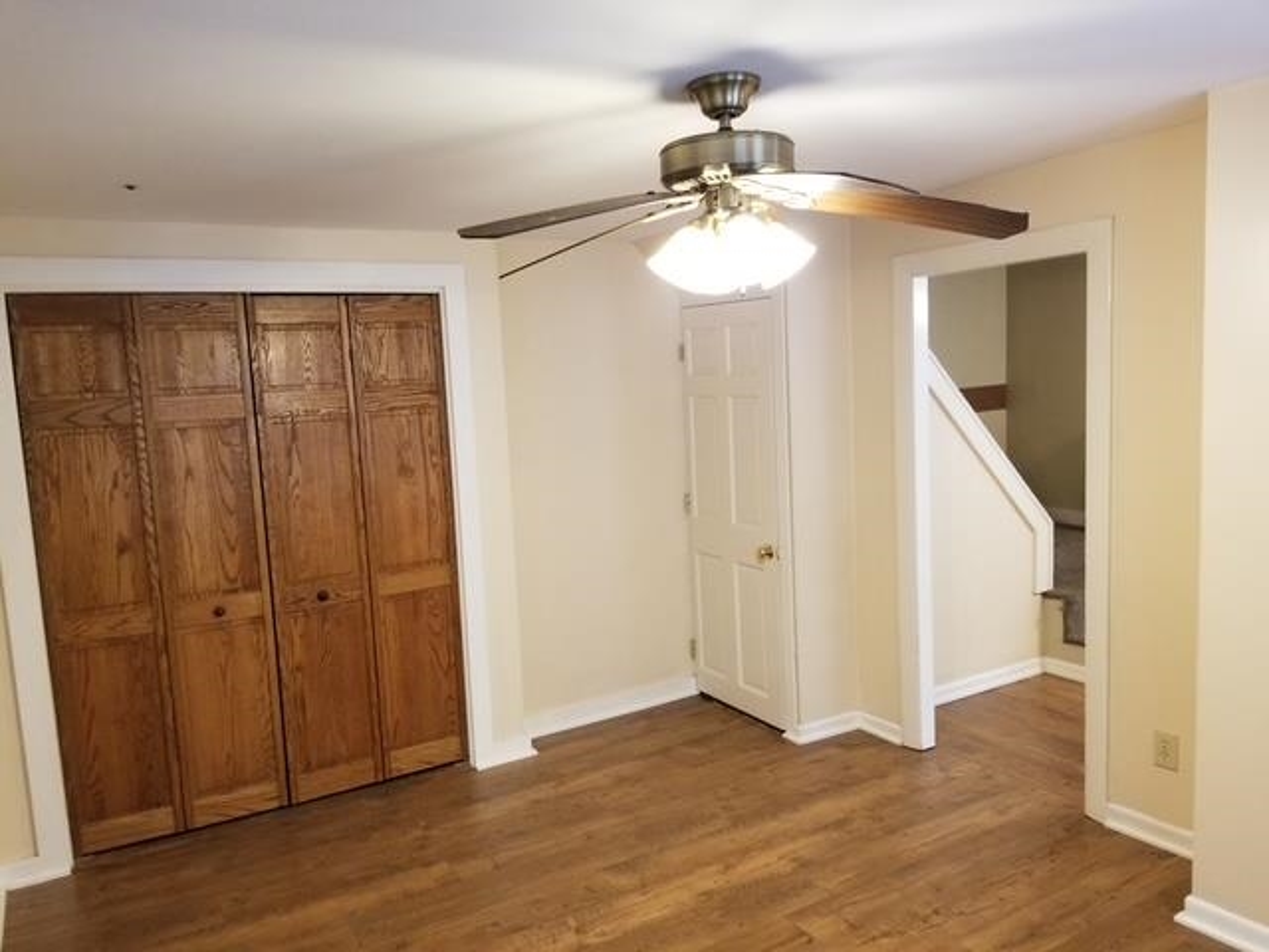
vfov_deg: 53.1
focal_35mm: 26
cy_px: 476
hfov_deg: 67.3
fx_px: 953
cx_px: 634
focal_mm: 4.25
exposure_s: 1/30
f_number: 1.7
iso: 200
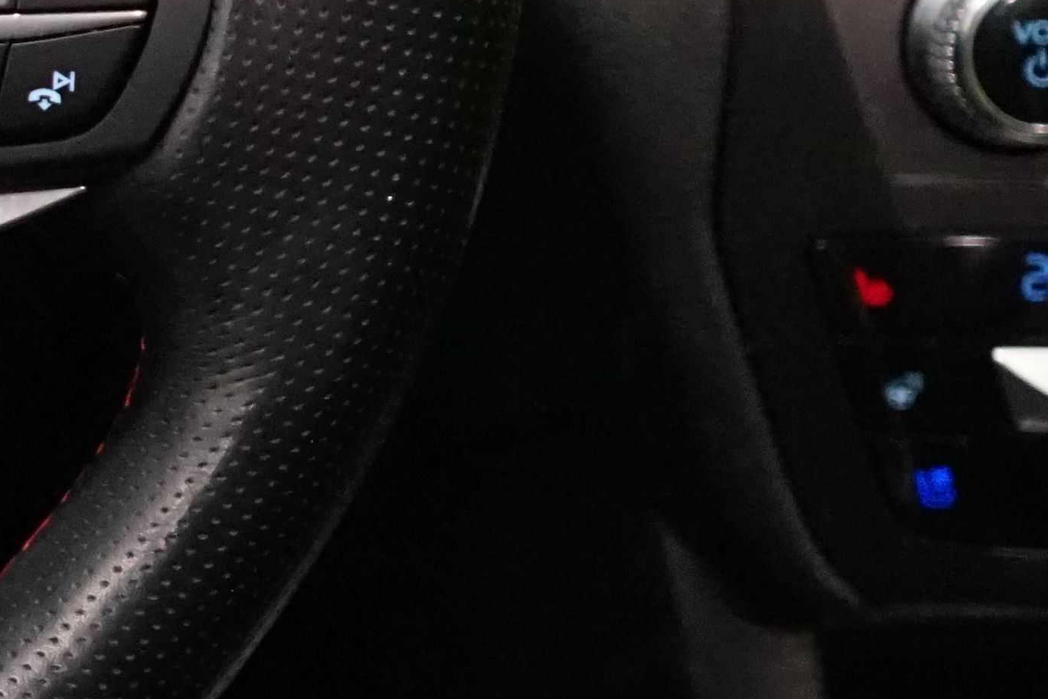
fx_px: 4047
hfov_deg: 13.2
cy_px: -225
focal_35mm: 139
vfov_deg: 9.7
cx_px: -877
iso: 6400
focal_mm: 32
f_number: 4
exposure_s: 1/80
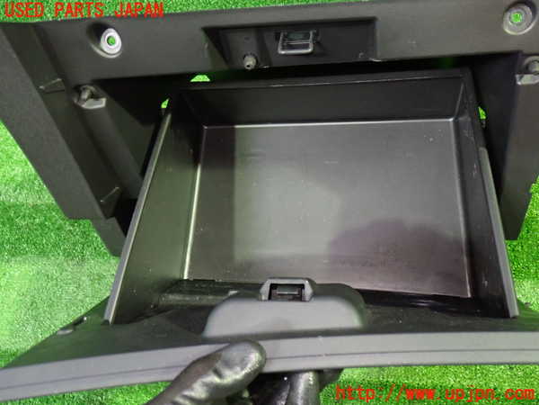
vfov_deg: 44.2
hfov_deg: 56.8
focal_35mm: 32
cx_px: 270
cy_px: 202
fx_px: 498
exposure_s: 1/20
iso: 800
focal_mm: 5.79
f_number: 2.4
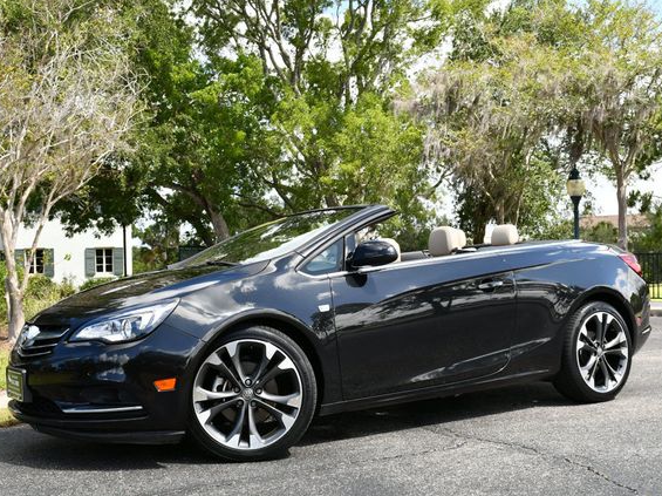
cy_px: 250
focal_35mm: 48
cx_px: 323
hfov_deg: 39.7
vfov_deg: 30.2
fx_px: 917
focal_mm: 22
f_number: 7.1
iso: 200
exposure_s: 1/250
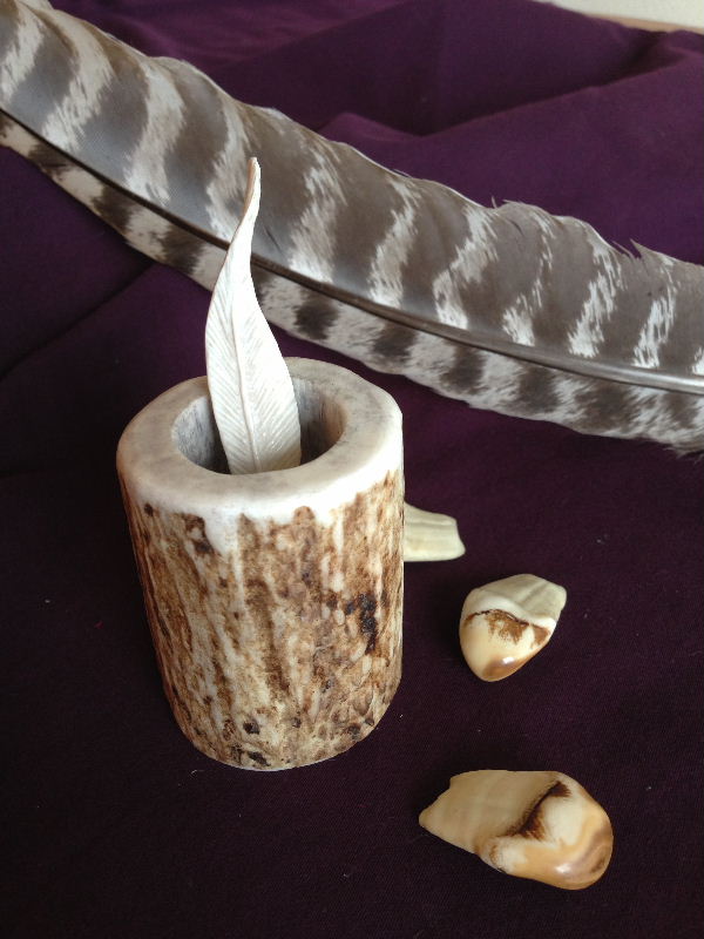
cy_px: 470
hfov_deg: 42.9
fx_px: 895
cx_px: 352
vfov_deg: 55.4
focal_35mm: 33
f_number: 2.4
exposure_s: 1/20
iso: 125
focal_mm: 4.13
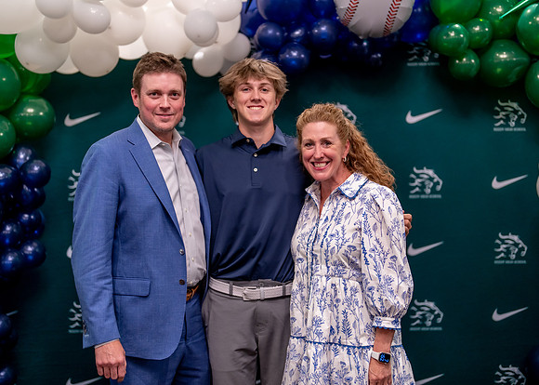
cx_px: 270
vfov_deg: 26.5
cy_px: 192
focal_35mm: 53
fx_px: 817
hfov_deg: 36.5
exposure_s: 1/320
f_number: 1.2
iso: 640
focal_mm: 50
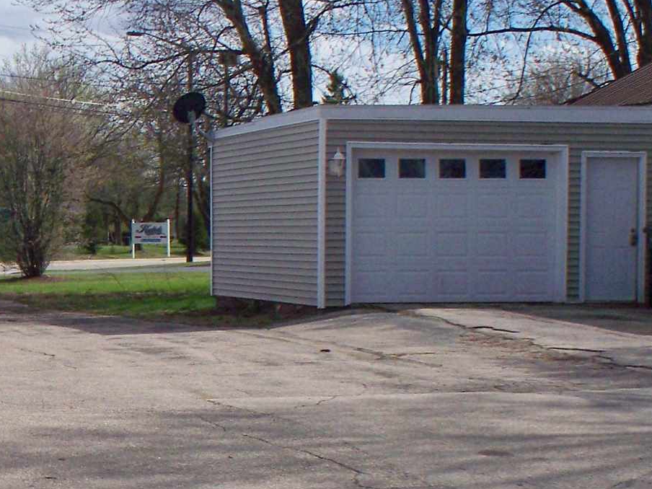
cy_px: 446
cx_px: -110
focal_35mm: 119
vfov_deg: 12.4
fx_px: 2241
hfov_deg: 16.0
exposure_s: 1/1250
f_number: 4.8
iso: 125
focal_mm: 7.54
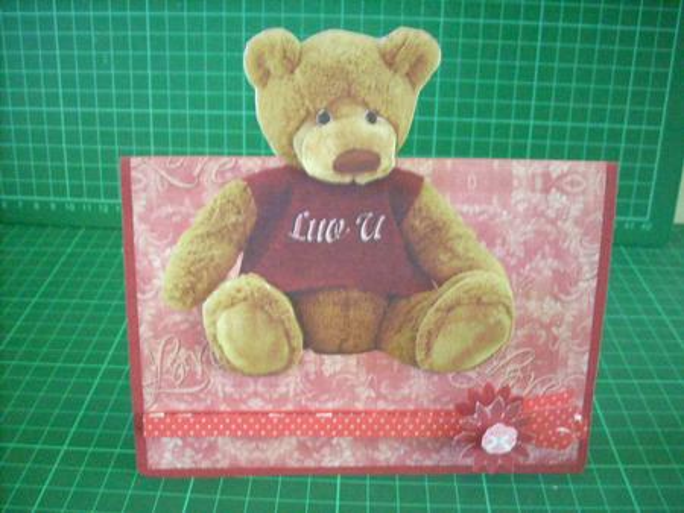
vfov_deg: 38.7
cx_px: 342
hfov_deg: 50.1
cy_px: 256
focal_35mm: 37
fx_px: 731
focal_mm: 6.2
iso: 800
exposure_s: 1/3.7
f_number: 2.8
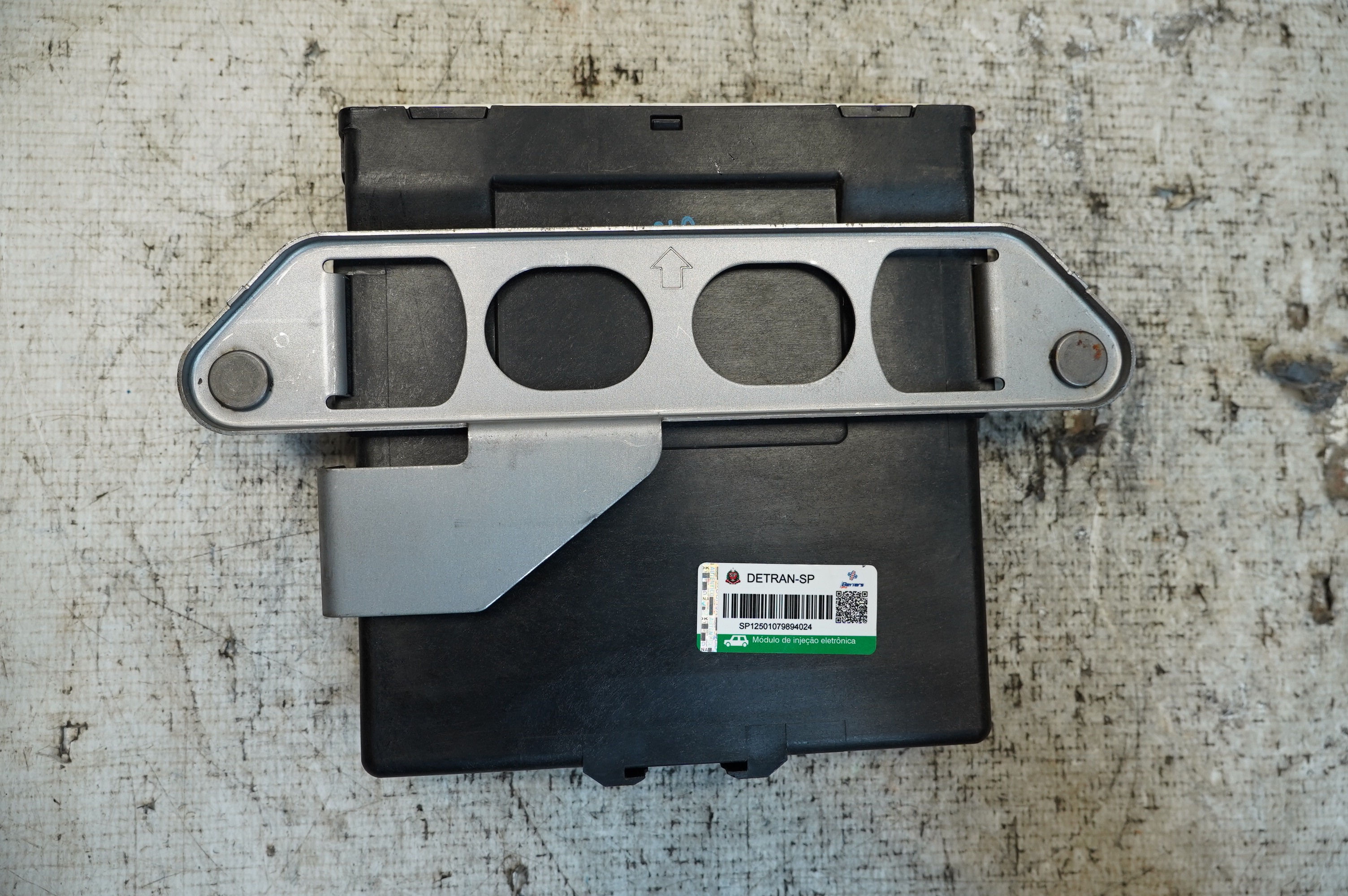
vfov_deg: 53.0
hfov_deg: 73.8
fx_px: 898
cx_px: 674
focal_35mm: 24
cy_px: 448
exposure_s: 1/160
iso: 400
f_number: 4
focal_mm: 16
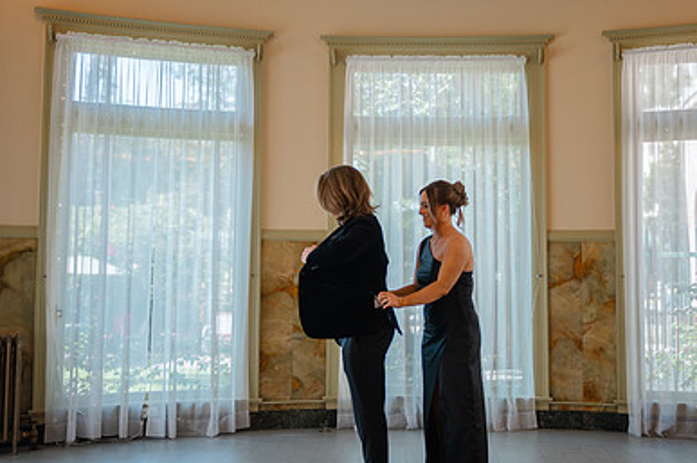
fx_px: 812
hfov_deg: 46.2
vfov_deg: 31.8
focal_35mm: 42
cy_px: 204
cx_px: 412
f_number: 2.8
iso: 100
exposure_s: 1/320
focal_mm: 28
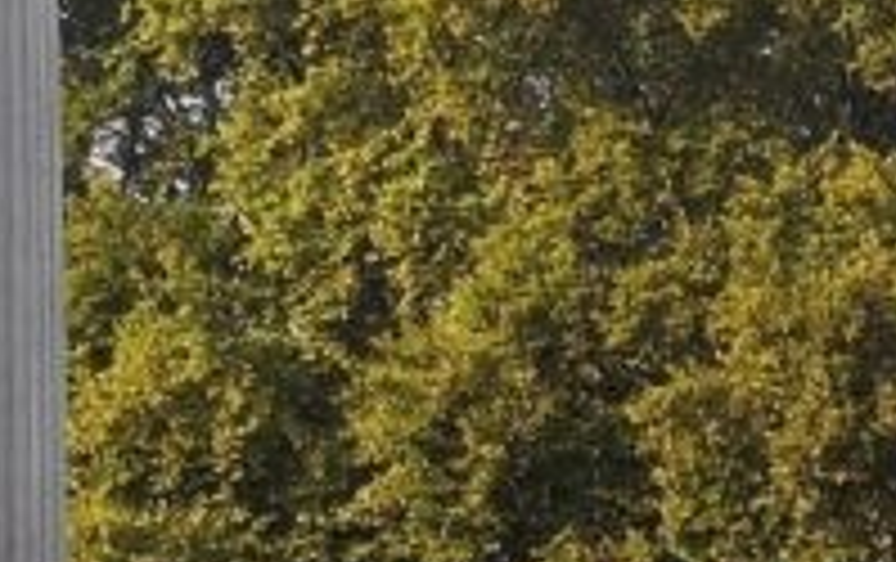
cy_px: 773
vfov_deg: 8.8
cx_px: 1837
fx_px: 3595
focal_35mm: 147
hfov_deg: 12.4
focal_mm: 3.95
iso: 50
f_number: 1.8
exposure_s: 1/946
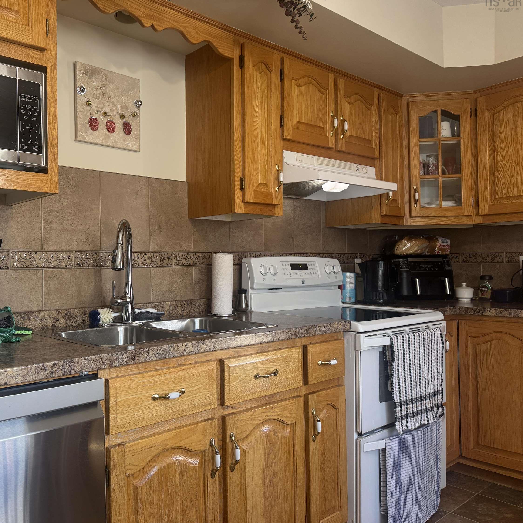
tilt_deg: +0.5
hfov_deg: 54.3
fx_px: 496
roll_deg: +2.7
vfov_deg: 55.6
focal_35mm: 29
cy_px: 257
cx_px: 168
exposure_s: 1/120
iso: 160
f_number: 1.78
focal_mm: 6.76
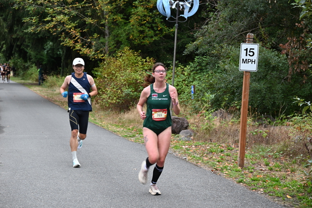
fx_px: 763
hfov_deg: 23.1
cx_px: 156
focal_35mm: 88
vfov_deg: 15.5
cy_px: 104
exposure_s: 1/125
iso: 640
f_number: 6.3
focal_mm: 88
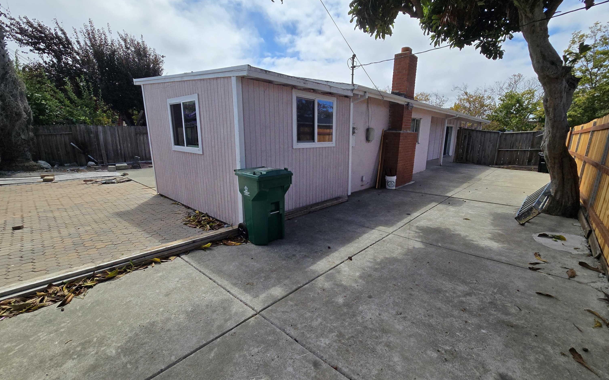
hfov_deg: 105.3
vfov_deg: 78.6
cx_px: 307
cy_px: 191
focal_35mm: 14
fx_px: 232
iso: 50
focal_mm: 2.2
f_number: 2.2
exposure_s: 1/3697
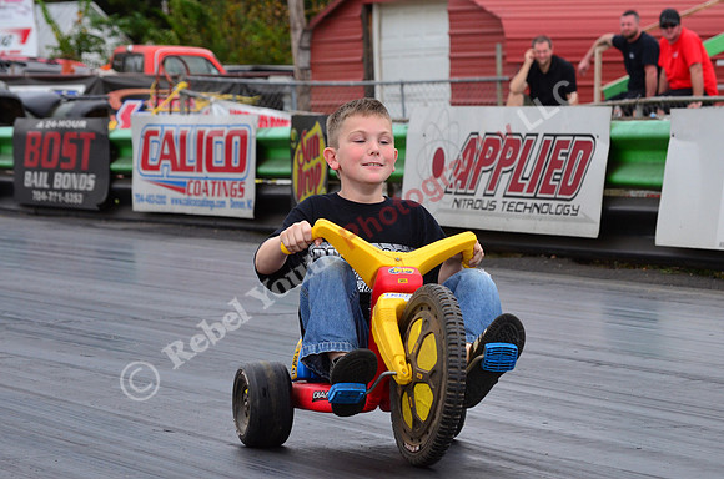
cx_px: 362
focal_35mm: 183
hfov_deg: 11.3
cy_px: 240
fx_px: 3672
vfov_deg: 7.5
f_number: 9
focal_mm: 122
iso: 1000
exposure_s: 1/1250
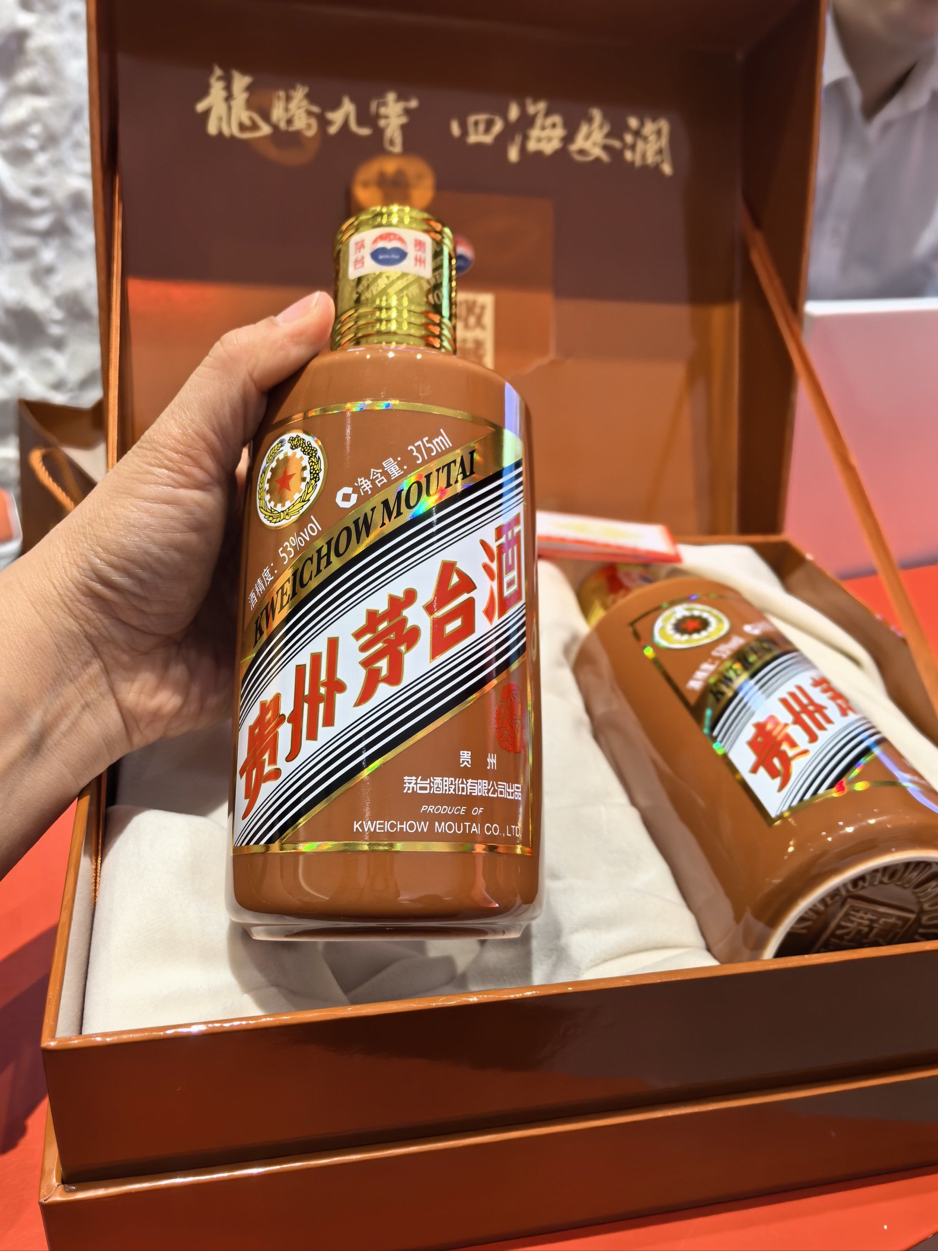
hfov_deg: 51.4
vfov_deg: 65.3
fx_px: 976
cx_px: 469
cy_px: 626
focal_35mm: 27
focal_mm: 5.75
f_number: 2
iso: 64
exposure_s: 1/100
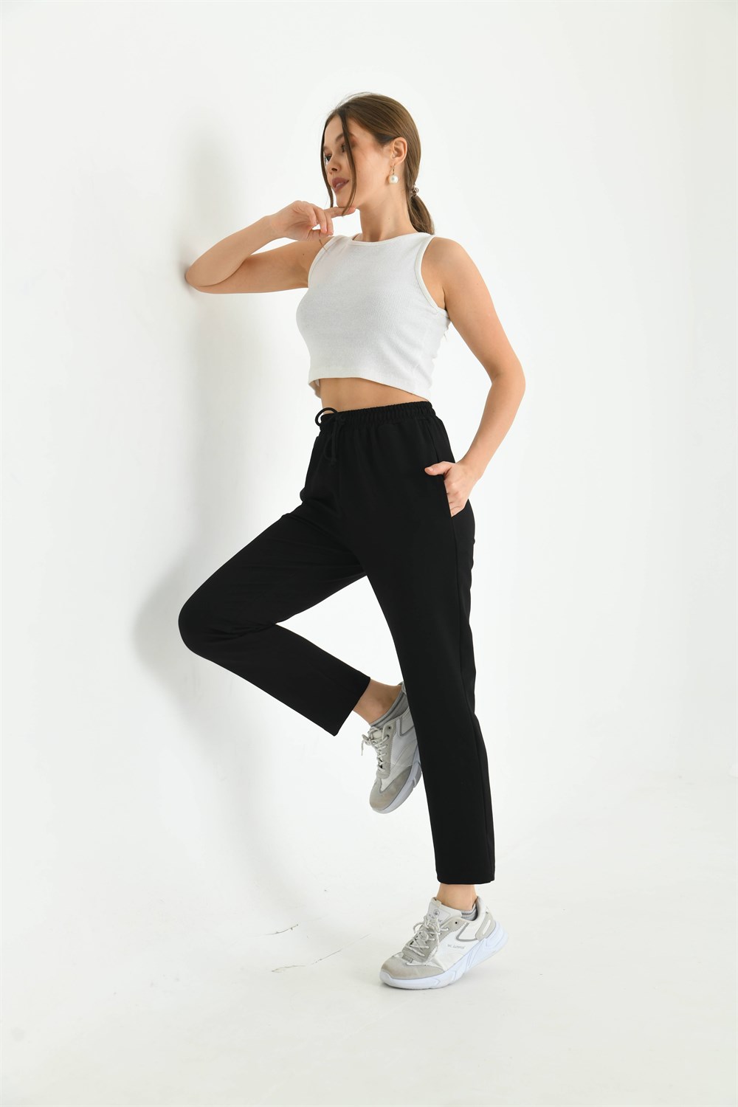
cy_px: 554
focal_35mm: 42
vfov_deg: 46.4
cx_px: 369
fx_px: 1291
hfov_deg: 31.9
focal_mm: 42
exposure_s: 1/125
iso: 160
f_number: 5.6
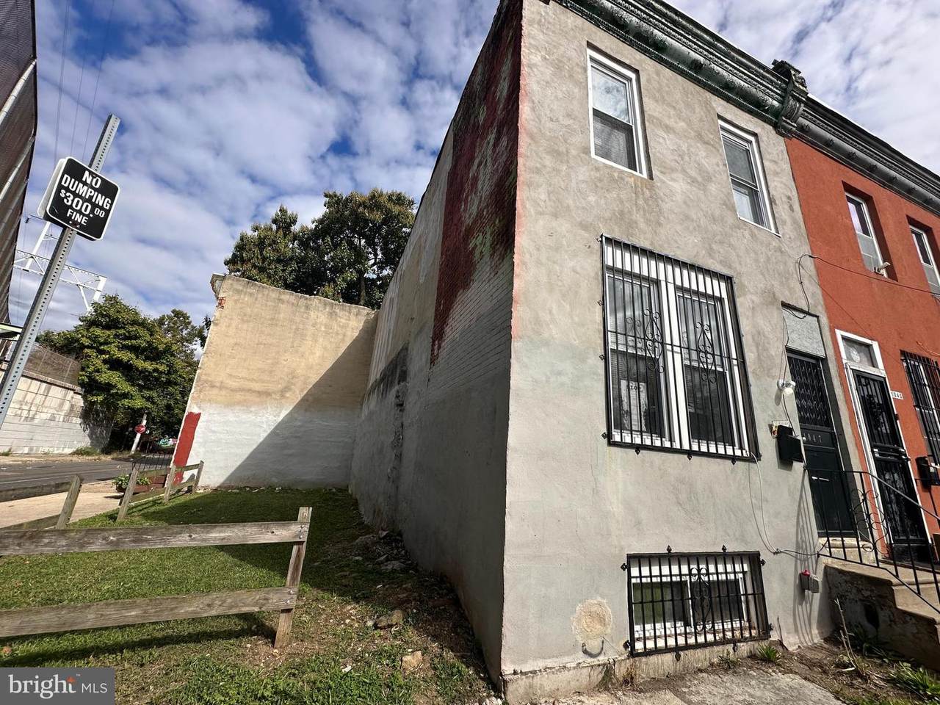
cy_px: 352
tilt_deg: +17.7
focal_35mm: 14
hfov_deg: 102.1
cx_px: 470
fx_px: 380
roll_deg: -5.1
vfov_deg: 85.7
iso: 50
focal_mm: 2.22
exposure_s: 1/2618
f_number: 2.2
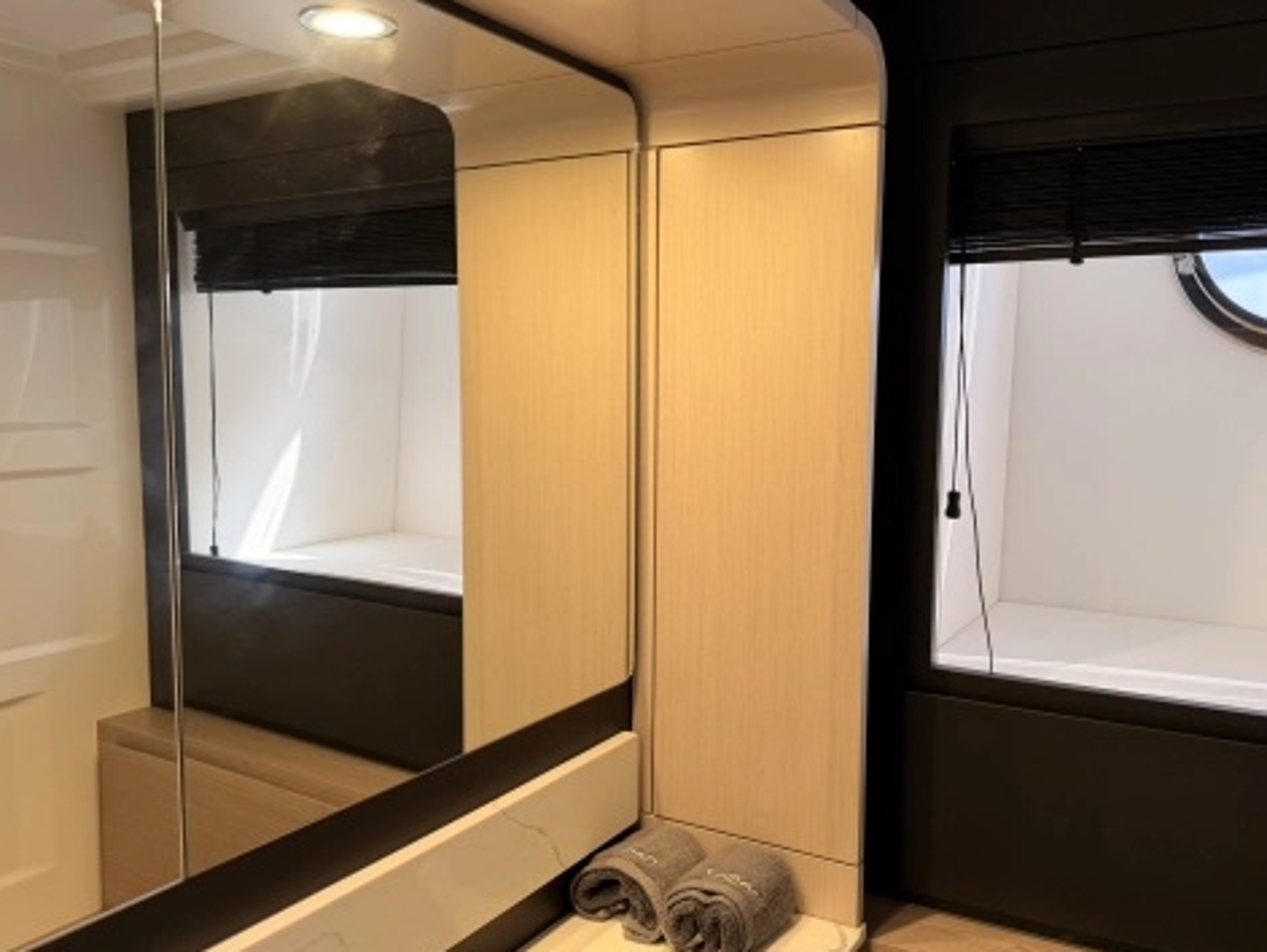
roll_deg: -0.5
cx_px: 707
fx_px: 1026
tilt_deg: -6.2
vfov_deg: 49.8
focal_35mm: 28
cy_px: 480
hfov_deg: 63.2
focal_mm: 6.76
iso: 125
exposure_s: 1/100
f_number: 1.78
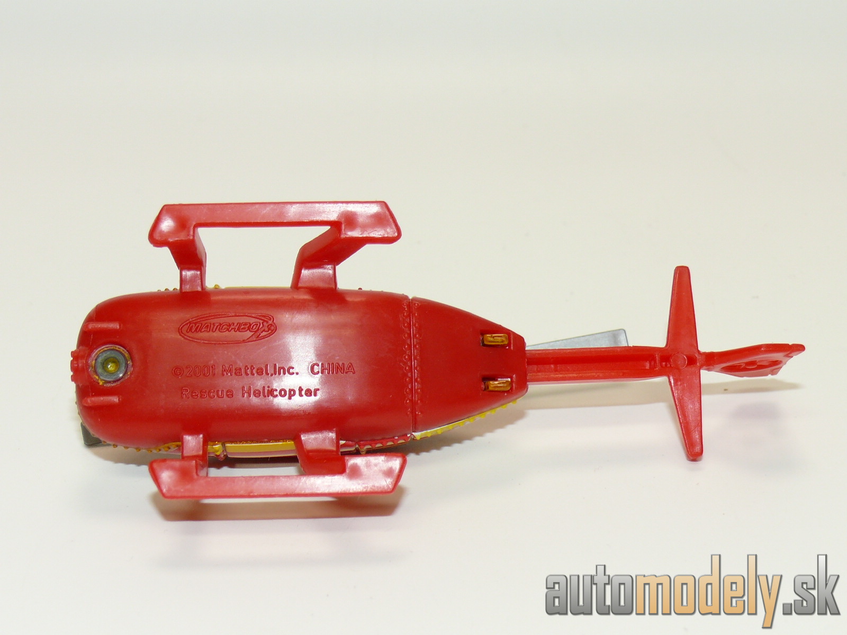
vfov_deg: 18.2
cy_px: 318
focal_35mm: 81
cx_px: 424
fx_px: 1982
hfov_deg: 24.1
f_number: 4
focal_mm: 11.9
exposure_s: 1/30
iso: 100
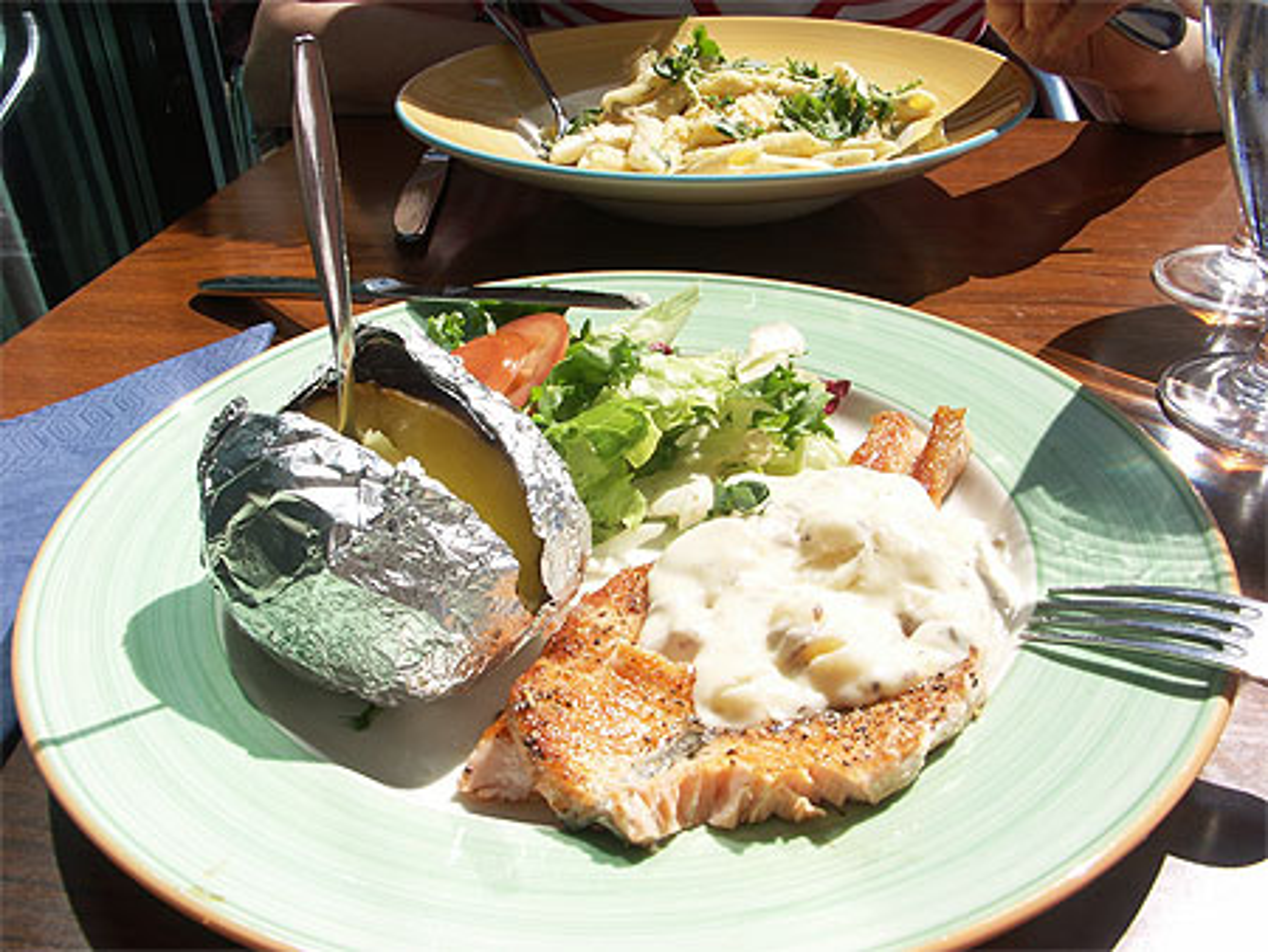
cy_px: 476
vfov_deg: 44.2
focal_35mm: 32
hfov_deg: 56.8
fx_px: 1173
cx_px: 634
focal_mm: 8.19
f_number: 8
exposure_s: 1/320
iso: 64
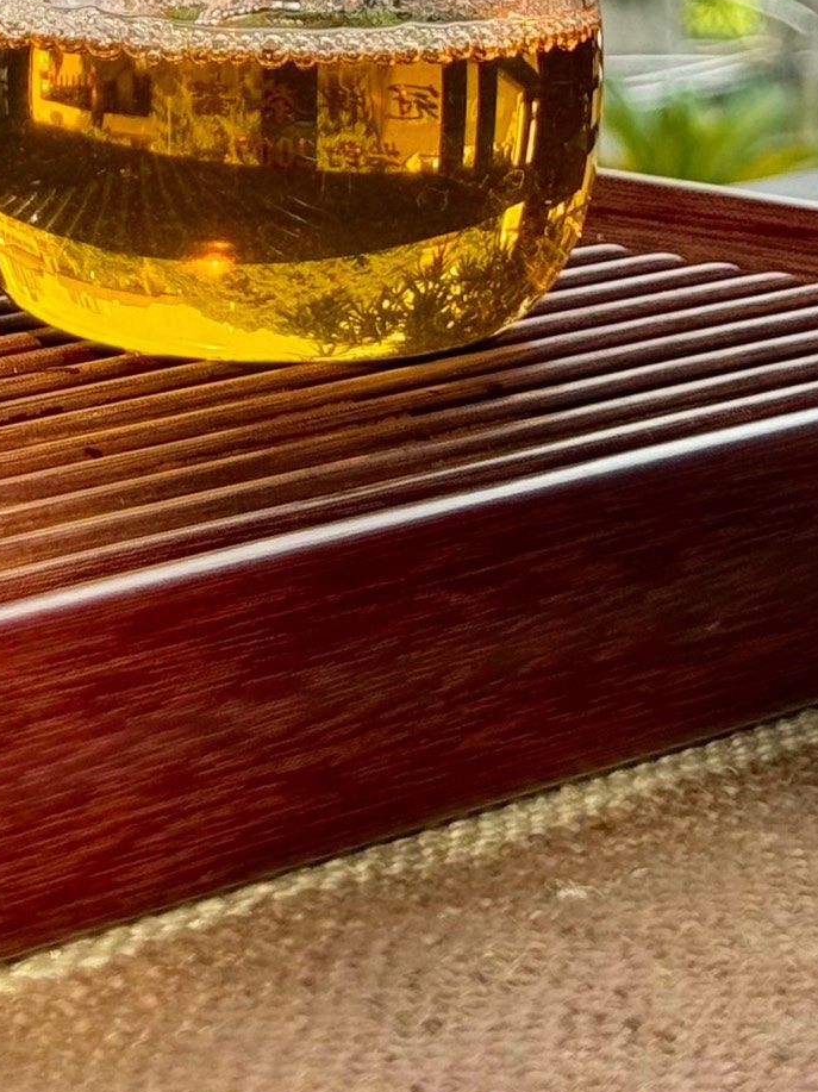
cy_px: -485
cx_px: -221
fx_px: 4509
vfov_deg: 13.1
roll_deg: -1.3
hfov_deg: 10.2
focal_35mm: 143
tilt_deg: -1.0
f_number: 1.78
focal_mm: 6.76
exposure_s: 1/558
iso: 64
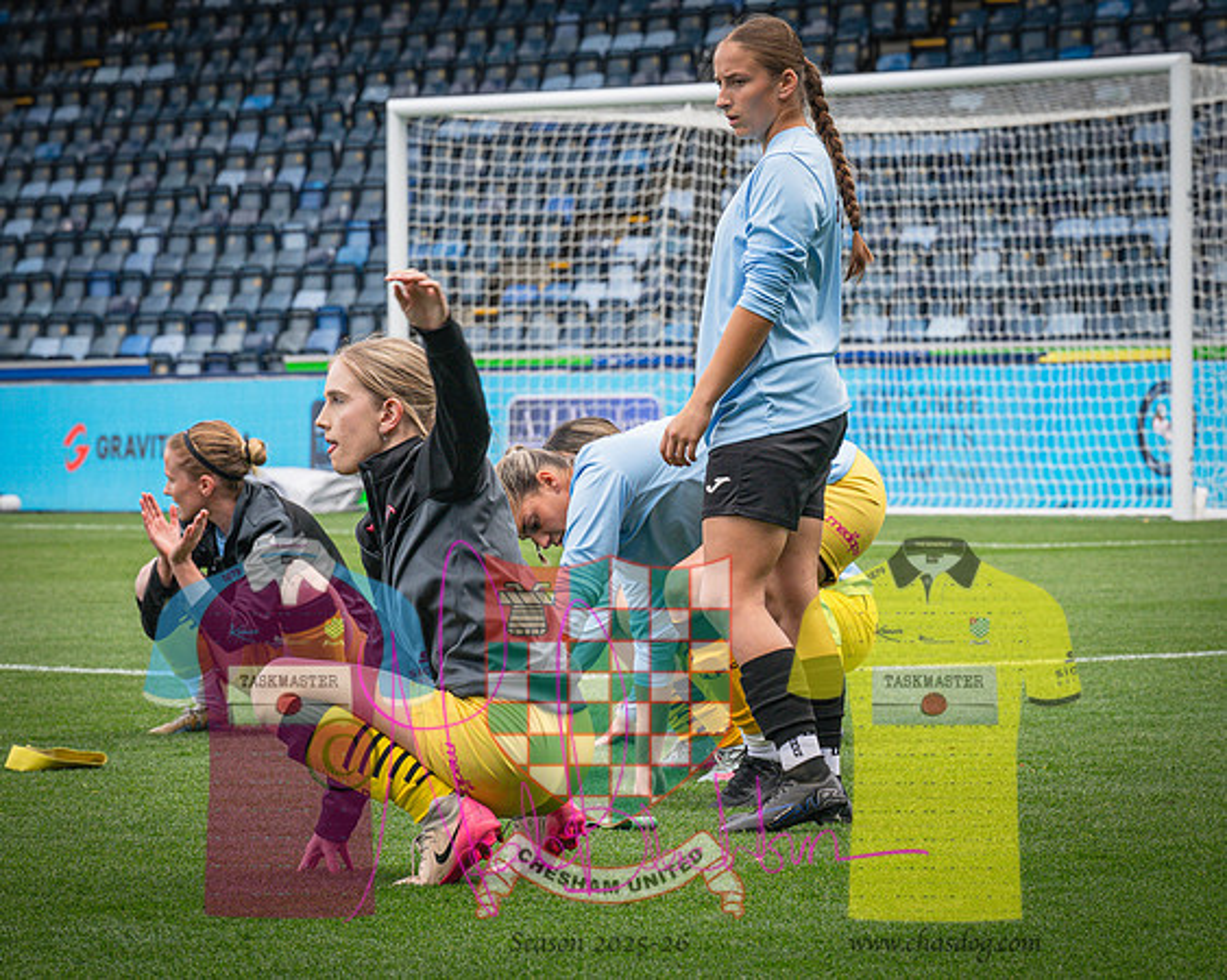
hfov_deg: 8.2
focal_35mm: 236
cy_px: 526
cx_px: 679
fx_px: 8563
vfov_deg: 6.6
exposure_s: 1/320
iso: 400
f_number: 8
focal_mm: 130
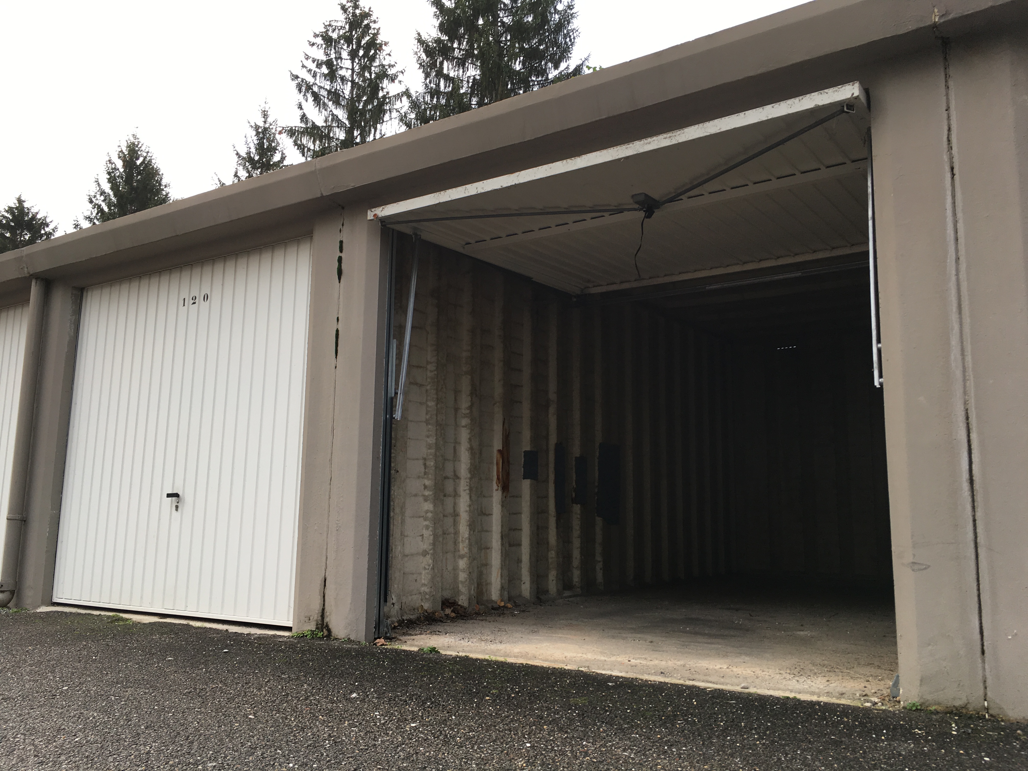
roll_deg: -0.3
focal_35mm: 29
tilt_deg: +7.2
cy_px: 386
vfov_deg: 48.2
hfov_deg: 61.7
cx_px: 514
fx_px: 861
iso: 25
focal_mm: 4.15
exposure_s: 1/115
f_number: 2.2
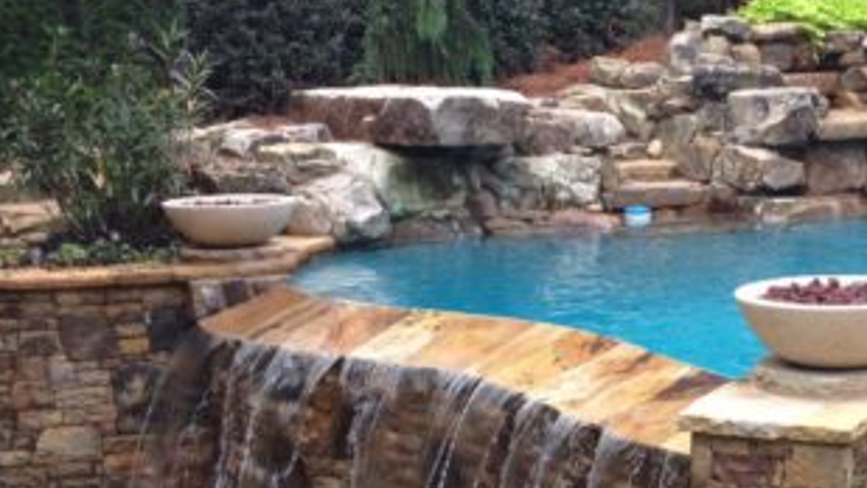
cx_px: 679
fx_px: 1702
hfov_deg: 28.1
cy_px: 415
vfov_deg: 16.2
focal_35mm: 74
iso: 64
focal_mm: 4.28
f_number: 2.4
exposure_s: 1/120
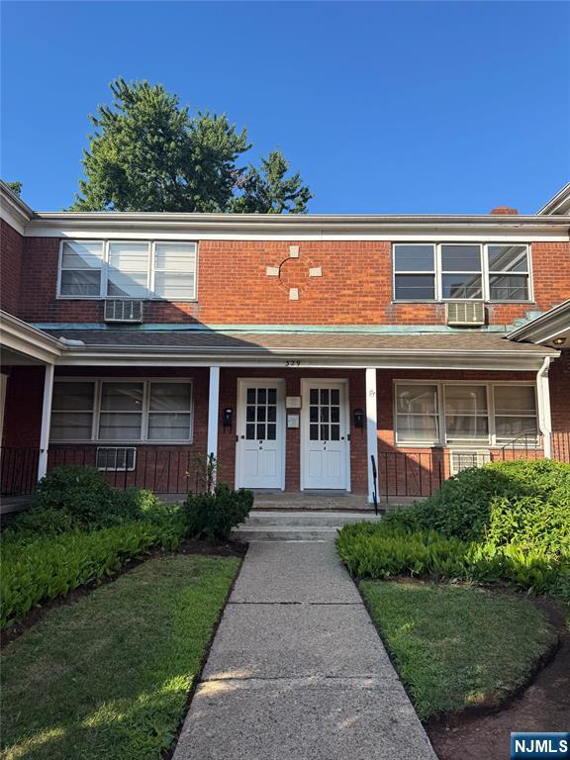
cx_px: 285
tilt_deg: +7.9
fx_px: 527
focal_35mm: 24
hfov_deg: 56.8
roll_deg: +0.5
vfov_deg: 71.6
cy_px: 380
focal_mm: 6.76
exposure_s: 1/1767
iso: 80
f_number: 1.78
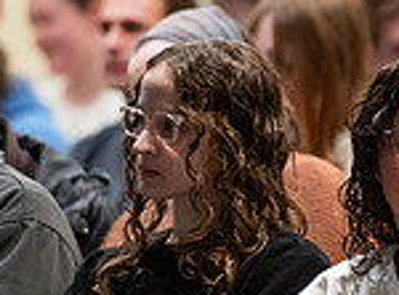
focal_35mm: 836
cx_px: 451
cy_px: 396
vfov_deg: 1.8
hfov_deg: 2.4
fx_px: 9590
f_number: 3.5
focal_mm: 200
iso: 5000
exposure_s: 1/400
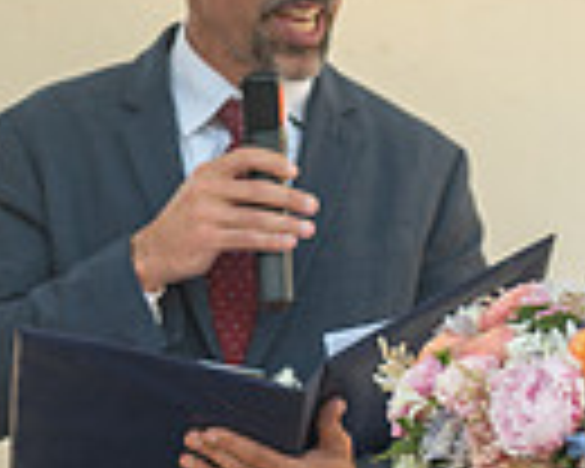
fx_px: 3930
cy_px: 657
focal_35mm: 227
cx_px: 515
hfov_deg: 8.5
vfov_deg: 6.7
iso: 400
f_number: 2.8
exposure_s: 1/1250
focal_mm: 70
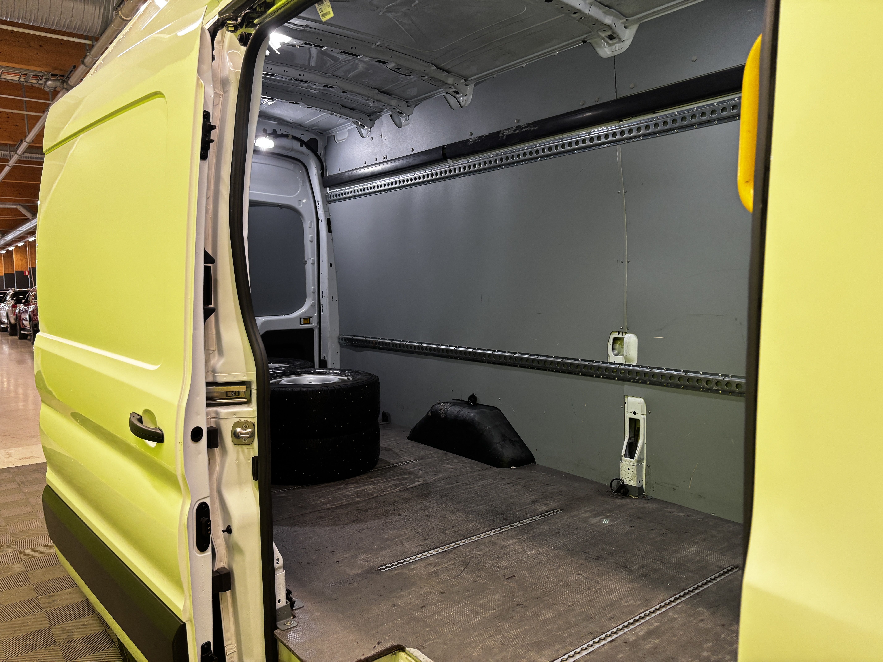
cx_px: 442
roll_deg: +0.8
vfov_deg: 53.1
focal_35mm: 26
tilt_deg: -2.4
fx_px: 663
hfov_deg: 67.3
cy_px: 331
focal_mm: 5.96
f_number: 1.6
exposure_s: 1/50
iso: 80
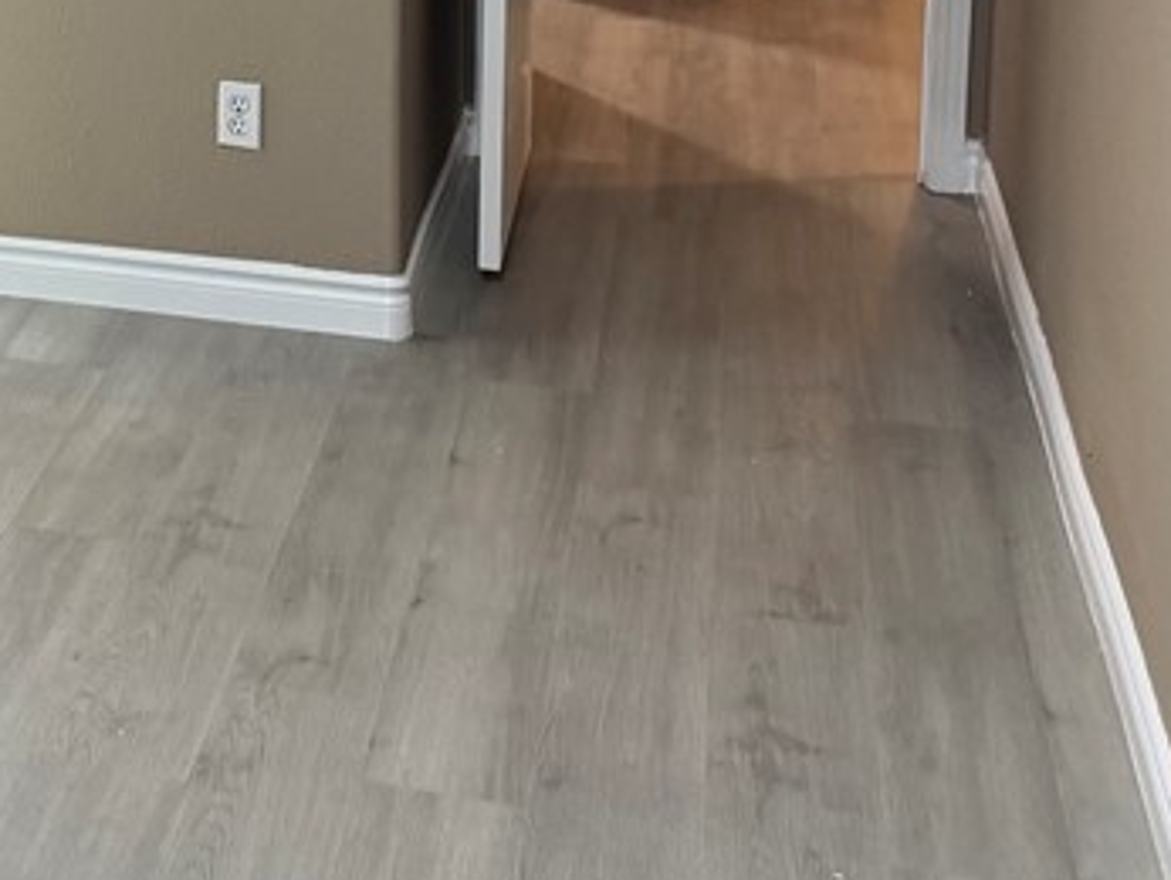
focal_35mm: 71
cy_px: -210
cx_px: -223
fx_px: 2403
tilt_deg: -4.5
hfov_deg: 24.8
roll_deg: +2.3
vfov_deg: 19.4
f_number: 1.78
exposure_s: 1/60
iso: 320
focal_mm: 6.76
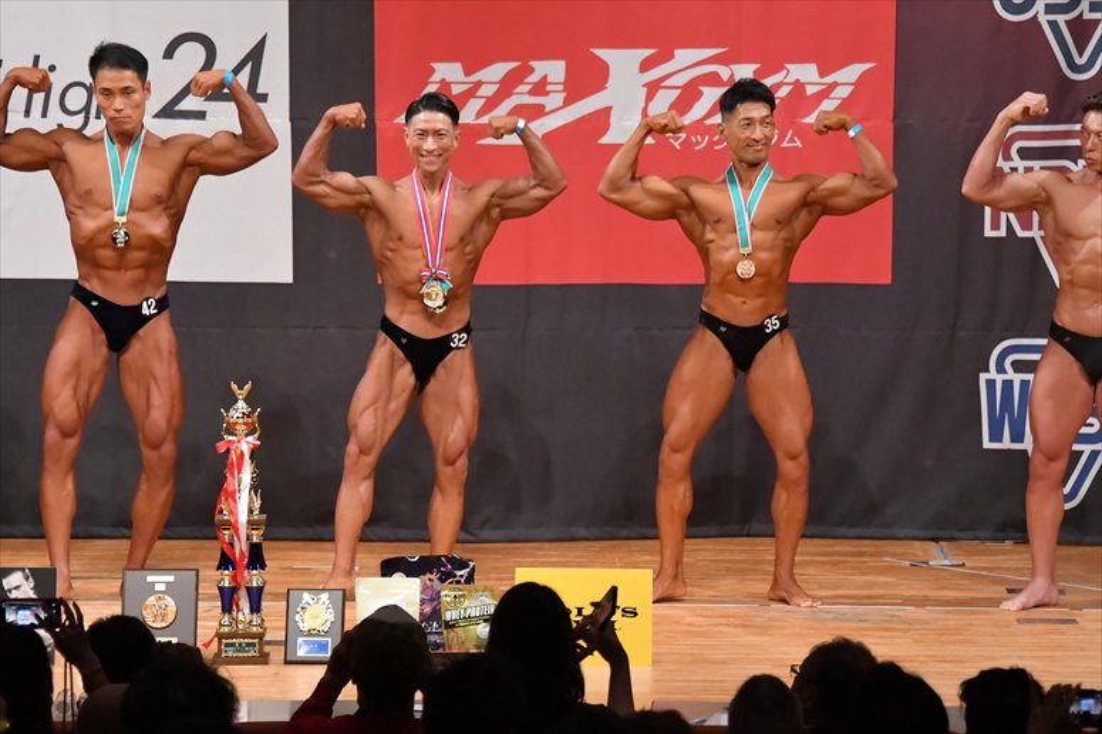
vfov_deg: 6.1
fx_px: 6884
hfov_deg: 9.2
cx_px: 551
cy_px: 367
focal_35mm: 225
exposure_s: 1/400
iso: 9000
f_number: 5.6
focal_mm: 150
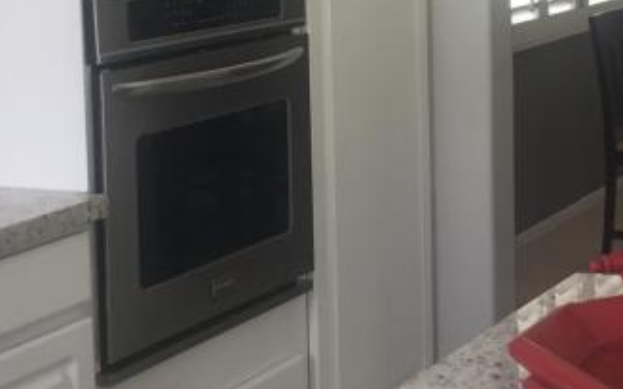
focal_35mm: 96
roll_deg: -0.8
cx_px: 771
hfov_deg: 20.1
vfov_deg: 13.4
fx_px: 1630
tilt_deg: -5.4
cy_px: -9
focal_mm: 4.15
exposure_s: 1/40
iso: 32
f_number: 2.2
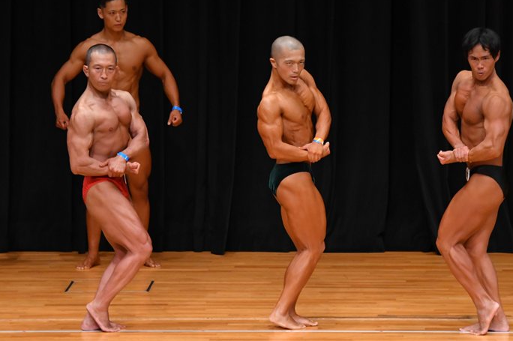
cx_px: 279
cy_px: 184
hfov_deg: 7.1
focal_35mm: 289
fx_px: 4115
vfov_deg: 4.7
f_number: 5.6
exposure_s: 1/400
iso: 3200
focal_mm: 170
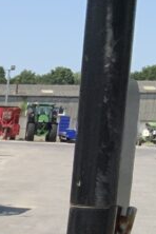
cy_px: 327
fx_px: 903
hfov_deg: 8.6
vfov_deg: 14.0
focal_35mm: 139
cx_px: -276
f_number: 1.8
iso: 16
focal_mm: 3
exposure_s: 1/1377
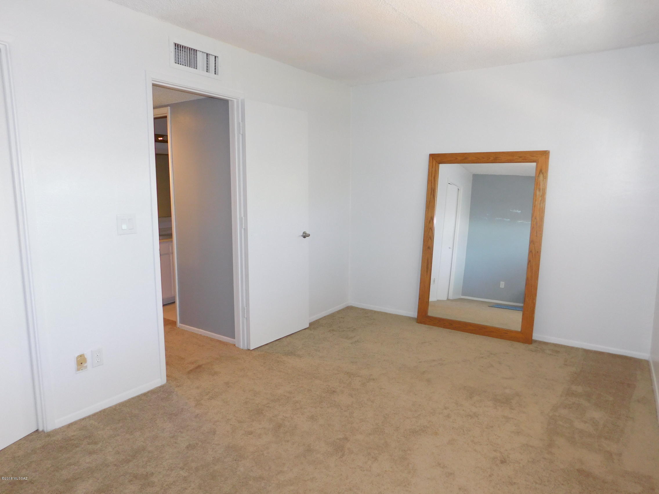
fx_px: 438
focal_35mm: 23
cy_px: 247
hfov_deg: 73.9
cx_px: 330
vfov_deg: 58.9
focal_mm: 4
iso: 200
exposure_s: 1/30
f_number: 3
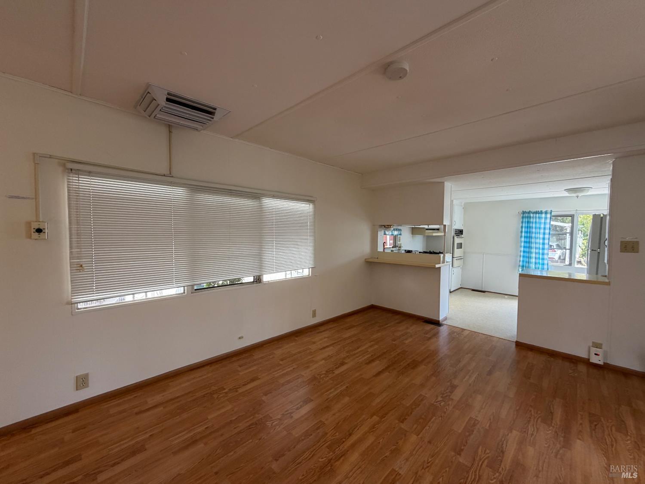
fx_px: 261
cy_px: 242
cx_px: 322
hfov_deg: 102.1
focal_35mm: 14
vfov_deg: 85.7
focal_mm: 2.22
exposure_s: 1/121
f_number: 2.2
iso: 160
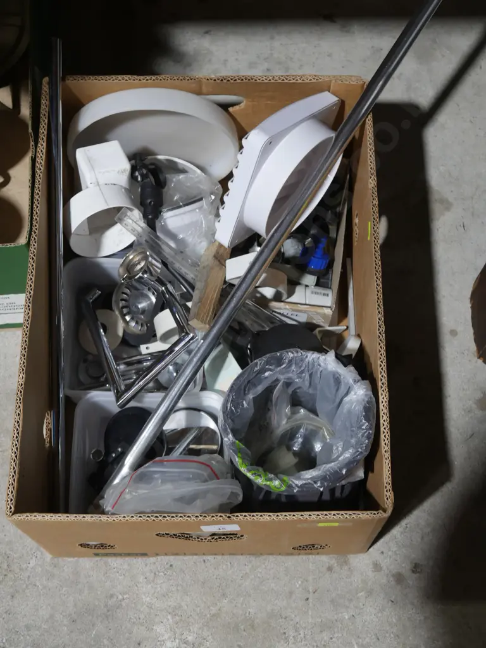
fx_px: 973
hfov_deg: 28.0
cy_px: 324
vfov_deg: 36.8
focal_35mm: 52
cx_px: 243
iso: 800
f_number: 5.3
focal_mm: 26
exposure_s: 1/60
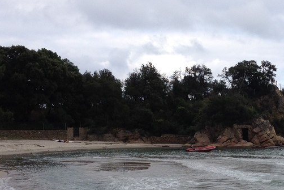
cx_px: 230
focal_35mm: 87
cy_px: 150
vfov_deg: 15.6
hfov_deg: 23.0
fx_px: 686
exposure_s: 1/876
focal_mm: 4.28
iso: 64
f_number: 2.4
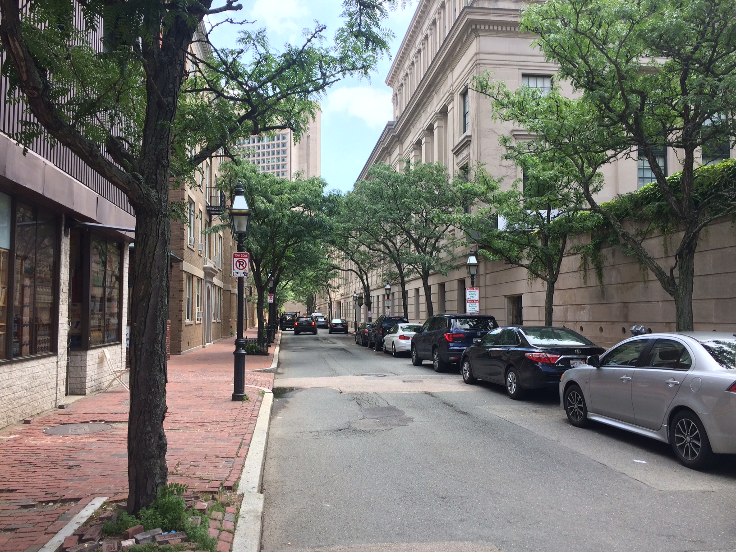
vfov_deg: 48.2
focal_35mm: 29
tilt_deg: -0.1
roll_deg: +0.7
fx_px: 617
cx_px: 368
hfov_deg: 61.7
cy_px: 276
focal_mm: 4.15
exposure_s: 1/540
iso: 32
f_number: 2.2
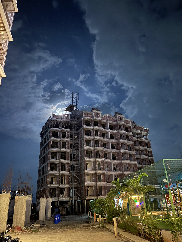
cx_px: 91
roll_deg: +3.6
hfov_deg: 53.1
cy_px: 121
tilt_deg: +23.9
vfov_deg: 67.3
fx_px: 182
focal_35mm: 26
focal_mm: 5.1
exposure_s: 1/5
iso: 800
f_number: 1.6
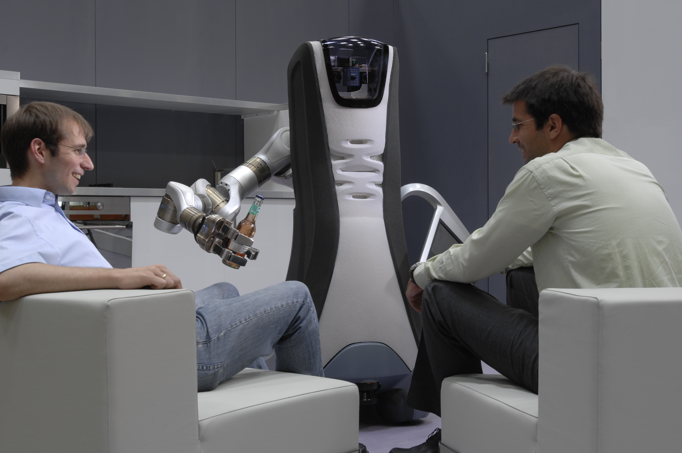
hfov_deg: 38.2
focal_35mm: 52
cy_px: 222
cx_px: 321
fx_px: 984
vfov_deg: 25.9
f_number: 10
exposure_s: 1/3
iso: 160
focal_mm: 32
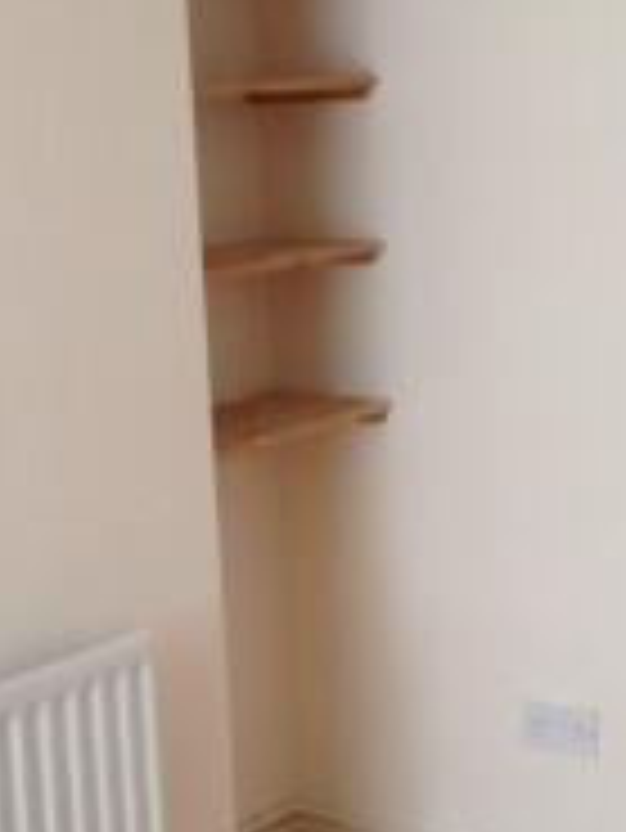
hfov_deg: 18.8
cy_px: 389
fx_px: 1879
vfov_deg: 25.0
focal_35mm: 78
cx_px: 441
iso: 80
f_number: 2.4
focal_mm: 4.13
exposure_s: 1/20
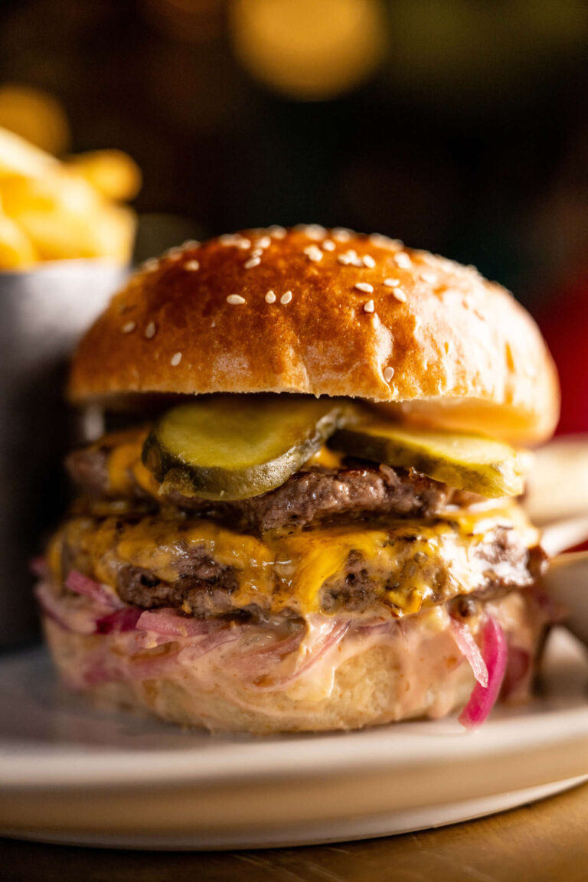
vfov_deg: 28.8
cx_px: 294
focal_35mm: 70
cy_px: 441
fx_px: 1715
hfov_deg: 19.5
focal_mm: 70
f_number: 2.8
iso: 400
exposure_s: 1/500
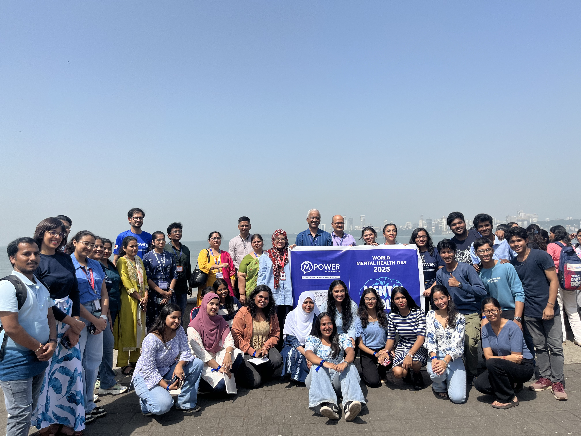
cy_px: 218
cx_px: 290
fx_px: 436
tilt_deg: +2.6
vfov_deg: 53.1
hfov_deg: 67.3
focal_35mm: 26
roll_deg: +1.7
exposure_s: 1/3623
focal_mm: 5.1
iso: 50
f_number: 1.6
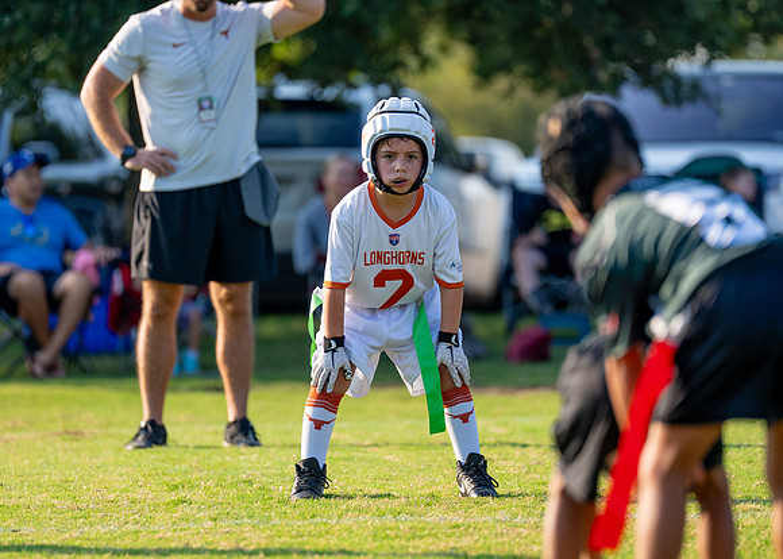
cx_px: 402
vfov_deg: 4.6
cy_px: 251
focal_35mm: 312
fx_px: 6926
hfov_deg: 6.5
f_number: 2.8
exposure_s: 1/2000
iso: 250
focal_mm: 200
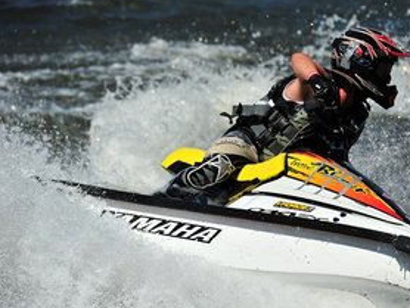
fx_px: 3687
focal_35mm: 311
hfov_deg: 6.4
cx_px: 329
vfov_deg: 4.8
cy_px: 192
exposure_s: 1/2500
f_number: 5.6
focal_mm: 200
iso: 200
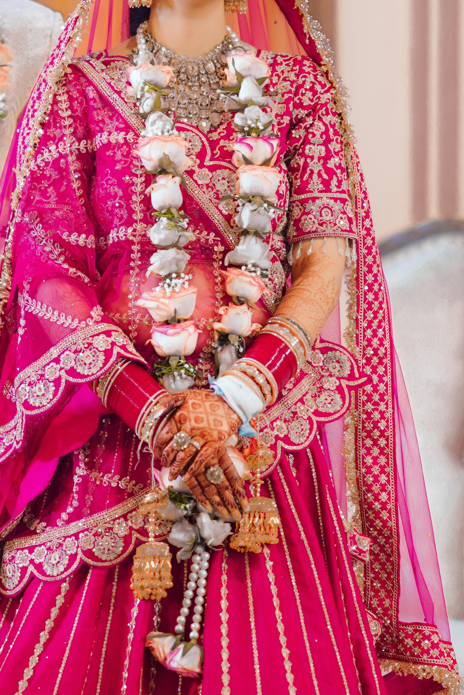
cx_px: 61
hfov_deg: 5.8
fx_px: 4542
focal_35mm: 235
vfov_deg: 8.8
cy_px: 320
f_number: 1.4
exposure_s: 1/160
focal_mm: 85
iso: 200
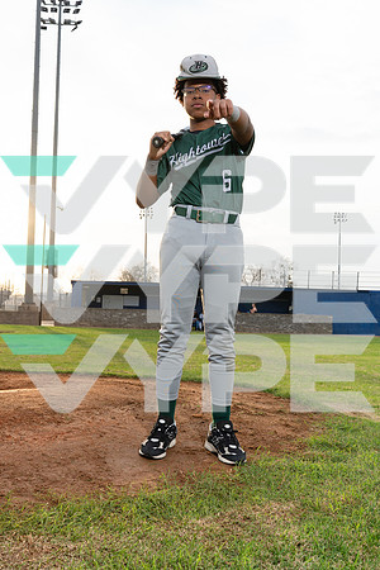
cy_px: 285
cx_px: 190
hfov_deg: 34.2
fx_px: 617
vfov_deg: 49.6
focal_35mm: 39
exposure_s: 1/250
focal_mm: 39
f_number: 7.1
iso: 250
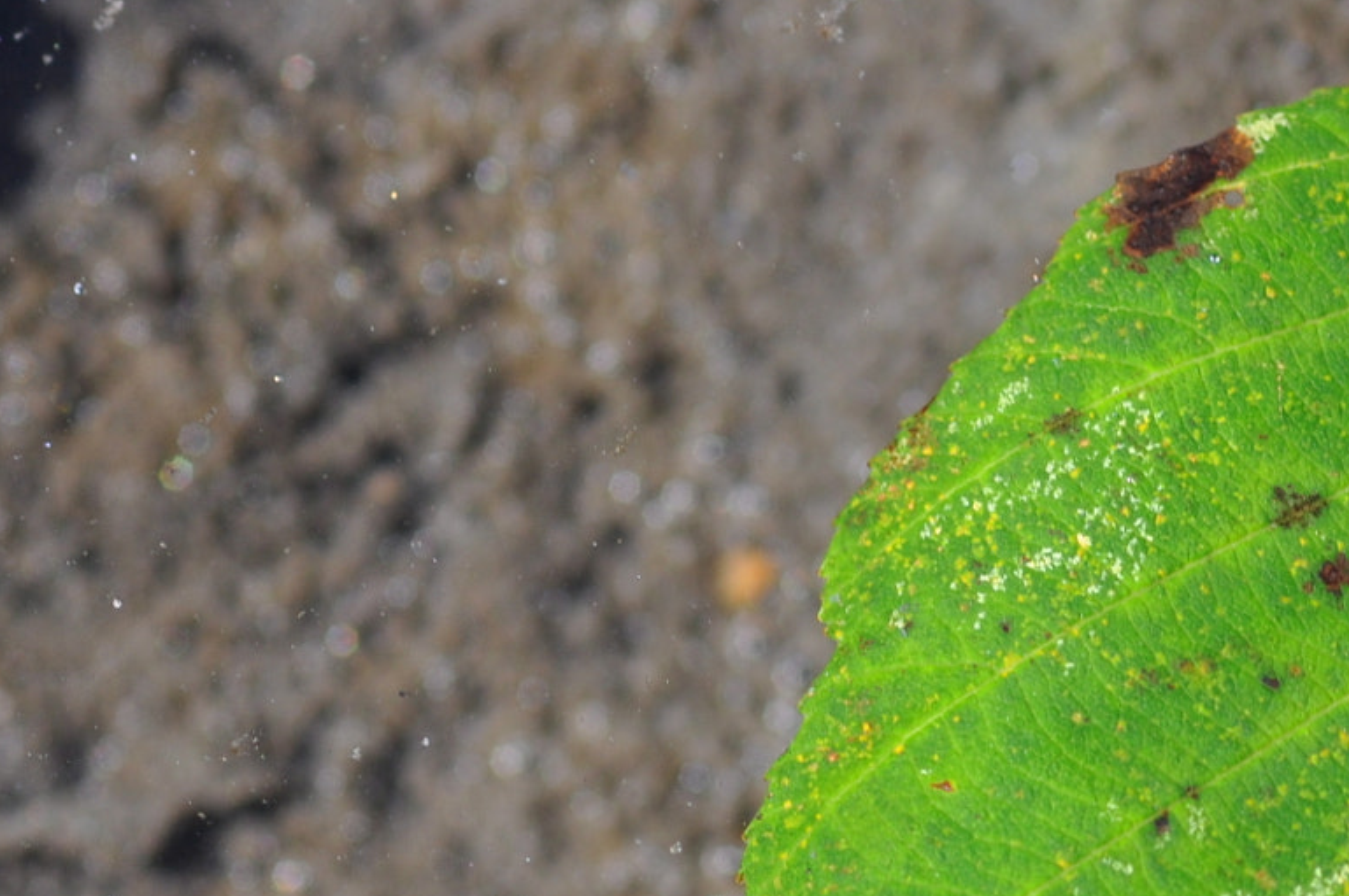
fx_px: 15696
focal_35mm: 419
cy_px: 642
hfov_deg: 4.9
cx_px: 1456
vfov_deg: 3.3
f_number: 5.6
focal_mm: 105
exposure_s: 1/500
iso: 200
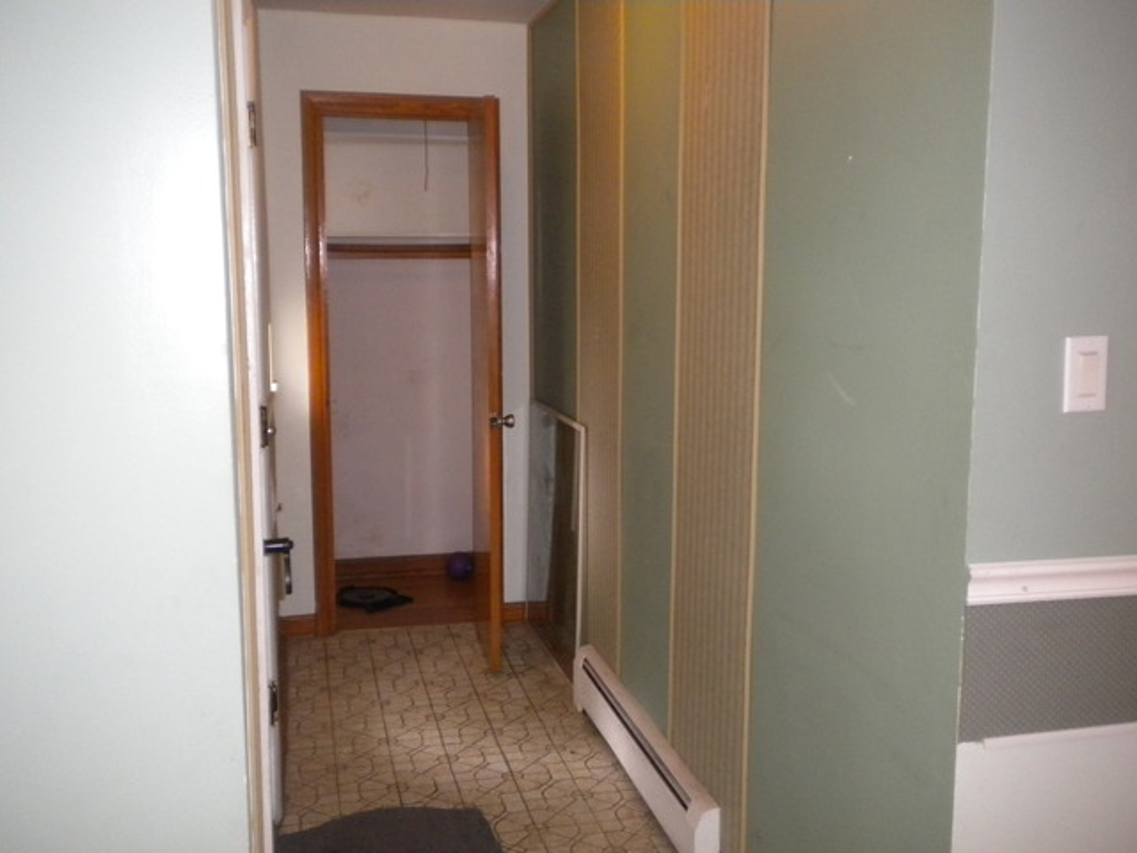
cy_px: 426
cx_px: 568
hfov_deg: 52.6
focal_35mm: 35
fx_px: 1150
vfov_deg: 40.7
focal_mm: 6.3
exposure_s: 1/30
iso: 400
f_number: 3.1
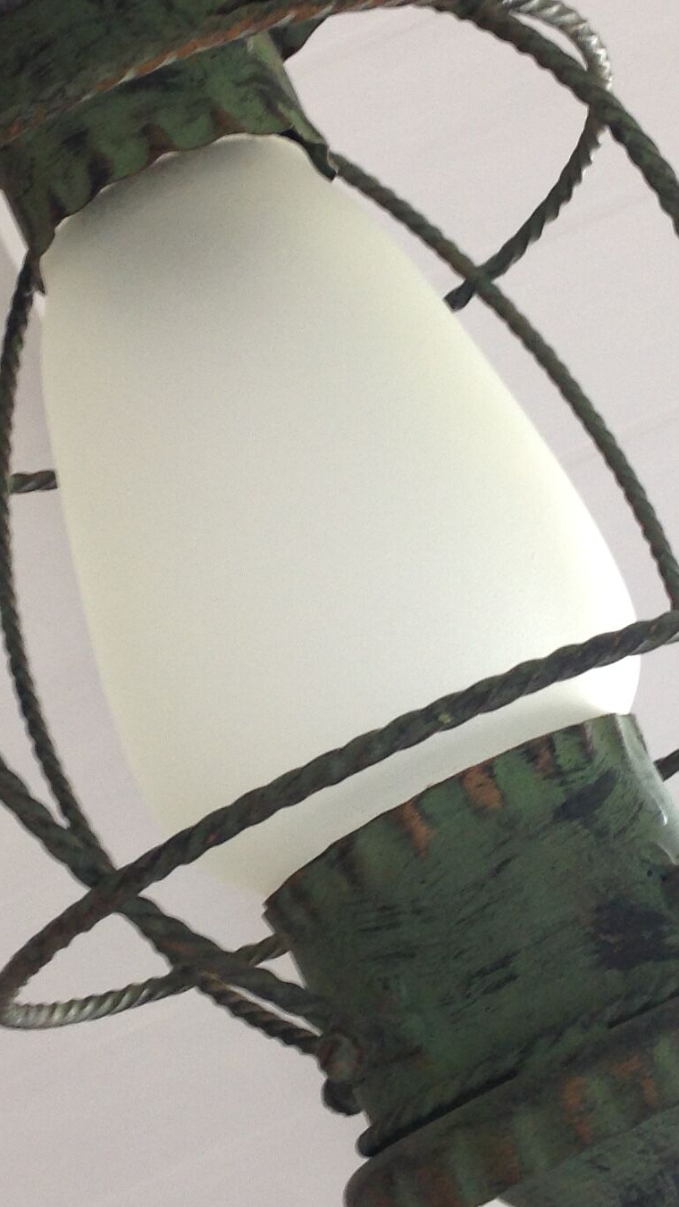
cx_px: 318
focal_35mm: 73
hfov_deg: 16.5
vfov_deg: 28.9
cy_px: 519
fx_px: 2338
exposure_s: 1/15
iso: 80
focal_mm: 4.28
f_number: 2.4
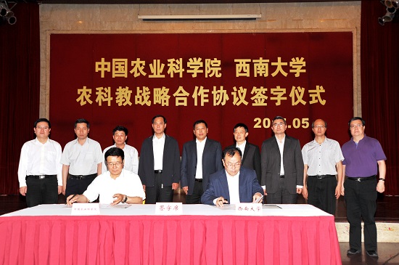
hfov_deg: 50.8
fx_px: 421
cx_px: 200
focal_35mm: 38
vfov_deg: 34.9
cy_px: 132
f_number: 6.3
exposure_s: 1/60
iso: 500
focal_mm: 38
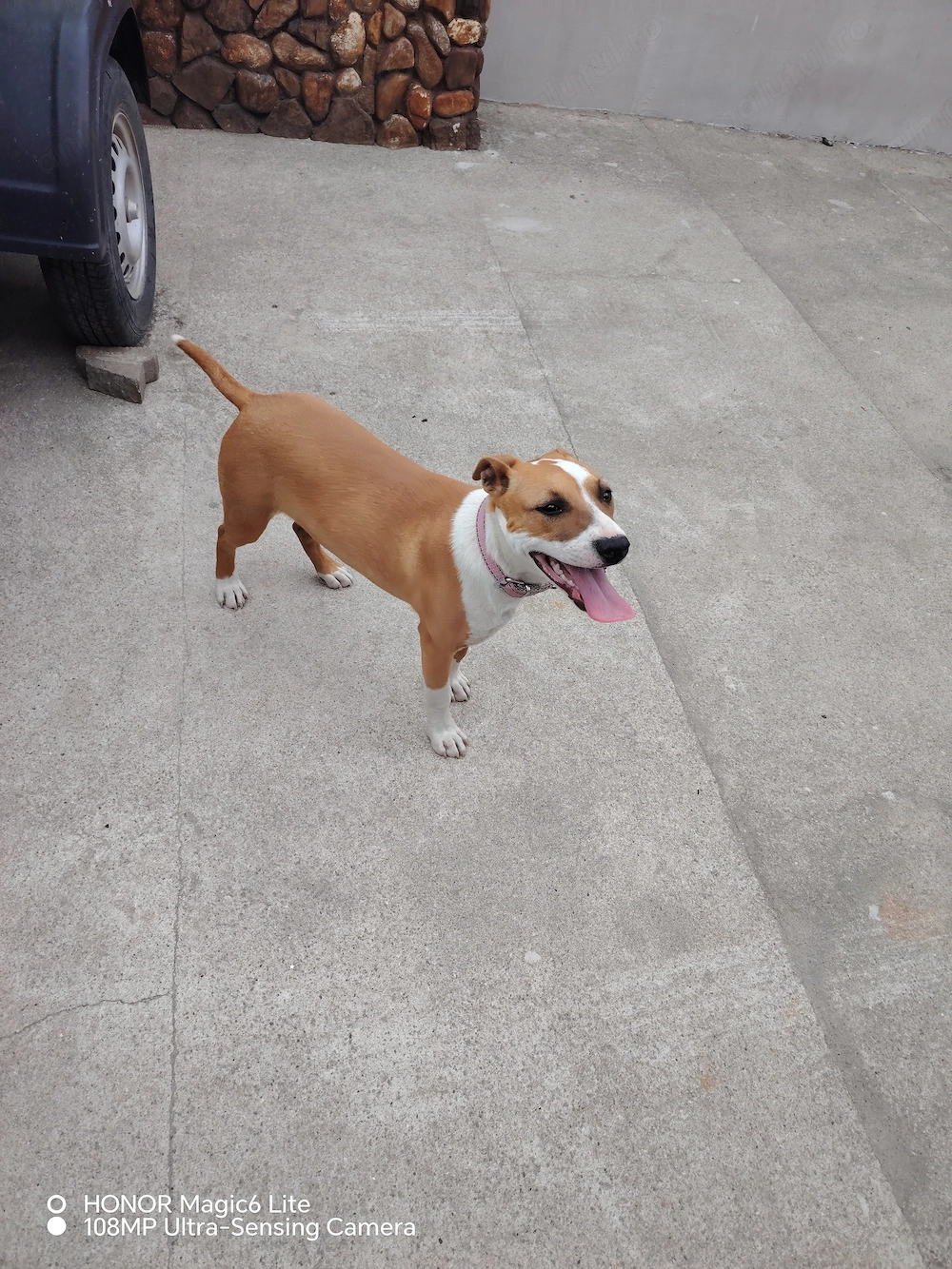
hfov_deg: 56.8
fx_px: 880
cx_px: 476
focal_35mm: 24
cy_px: 634
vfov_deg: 71.6
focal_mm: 5.25
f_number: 1.75
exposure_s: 1/900
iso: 547
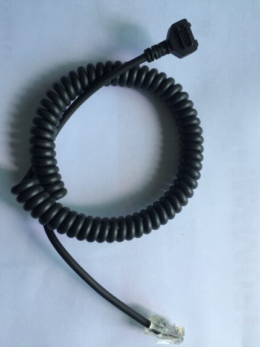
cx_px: 130
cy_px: 174
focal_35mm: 29
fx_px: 291
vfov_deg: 61.7
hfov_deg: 48.2
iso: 50
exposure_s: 1/120
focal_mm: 4.15
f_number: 2.2
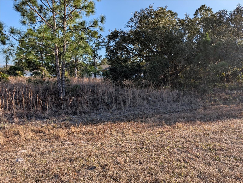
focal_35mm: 24
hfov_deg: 71.5
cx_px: 122
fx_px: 169
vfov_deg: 56.9
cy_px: 92
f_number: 1.68
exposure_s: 1/790
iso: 22
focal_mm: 6.9
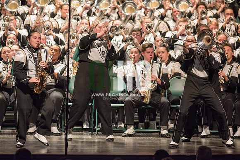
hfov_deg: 6.9
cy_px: 80
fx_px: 2000
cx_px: 120
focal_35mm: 300
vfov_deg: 4.6
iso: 4000
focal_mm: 300
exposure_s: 1/500
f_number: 2.8
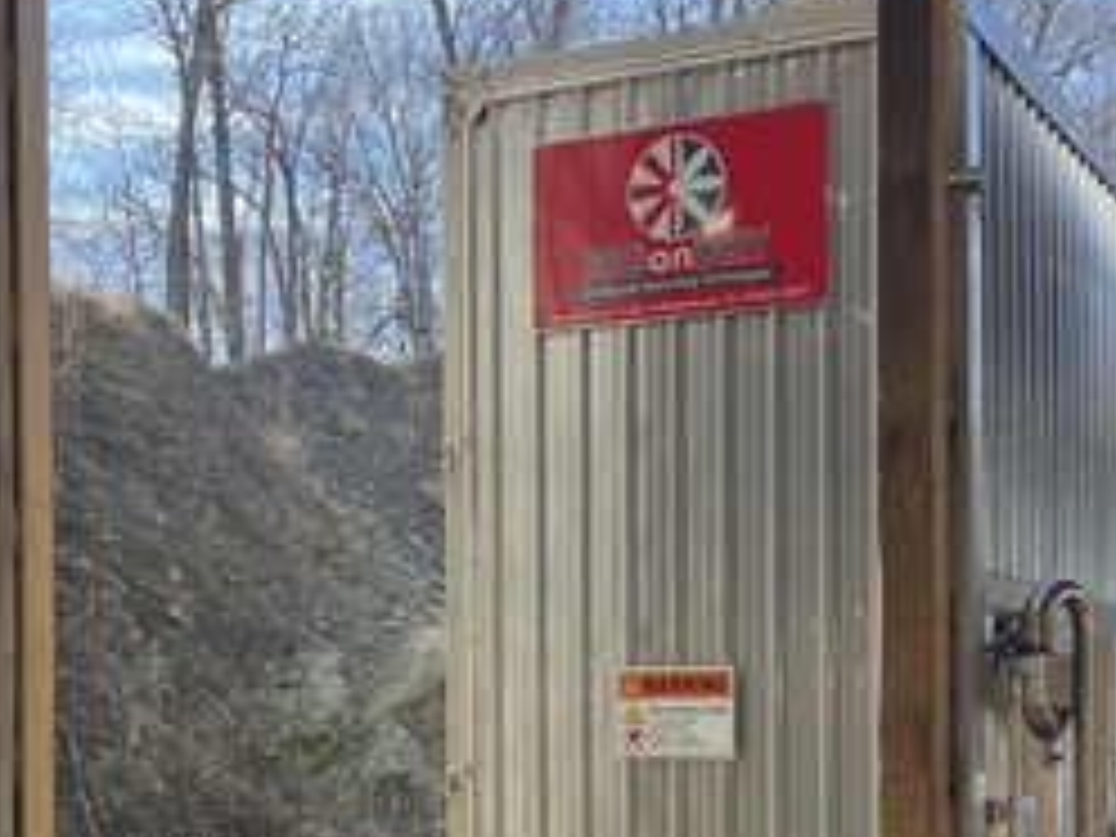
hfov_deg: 28.9
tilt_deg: +1.9
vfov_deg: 21.5
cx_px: 482
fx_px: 2160
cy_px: 724
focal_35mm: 67
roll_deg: +0.6
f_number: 1.5
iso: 50
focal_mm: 5.7
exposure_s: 1/1029
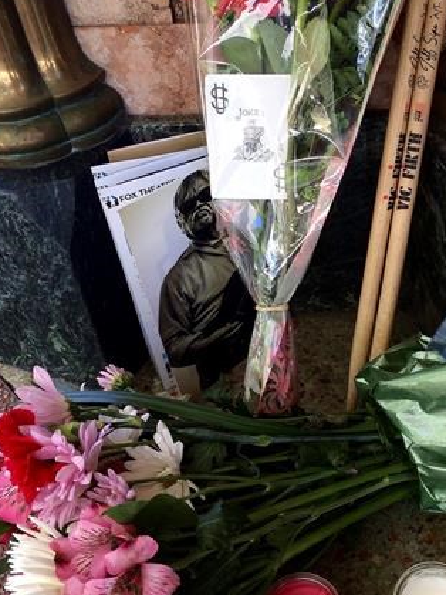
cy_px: 284
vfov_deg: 42.1
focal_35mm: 45
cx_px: 327
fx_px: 773
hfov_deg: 31.7
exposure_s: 1/120
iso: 64
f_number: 2.2
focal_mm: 4.15
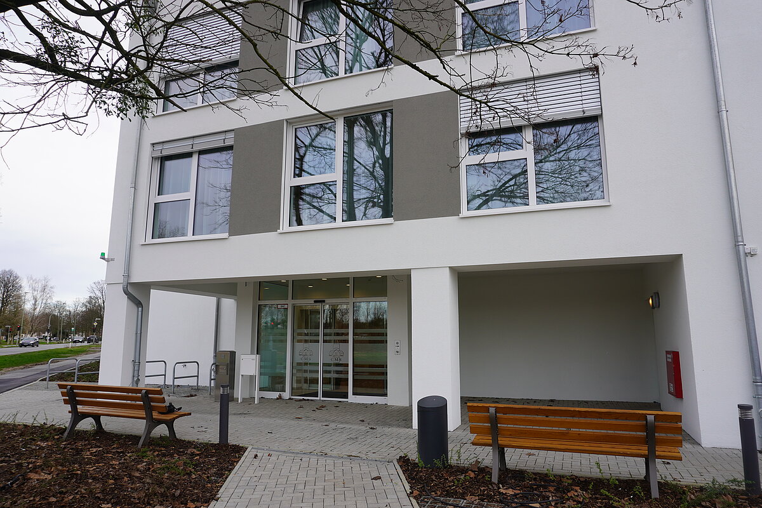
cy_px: 254
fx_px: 508
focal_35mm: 24
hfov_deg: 73.7
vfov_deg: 53.1
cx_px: 381
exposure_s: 1/100
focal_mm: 16
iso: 100
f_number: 7.1
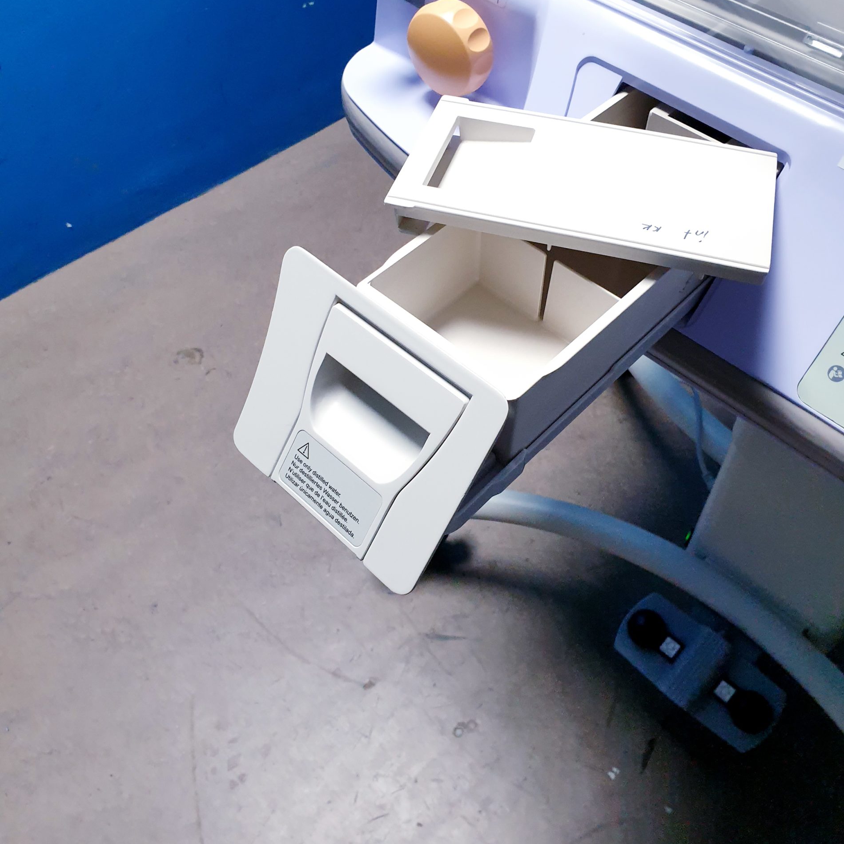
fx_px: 855
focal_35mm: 31
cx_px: 426
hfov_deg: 52.5
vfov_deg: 52.4
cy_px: 374
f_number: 2.4
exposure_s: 1/50
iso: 320
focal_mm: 4.3
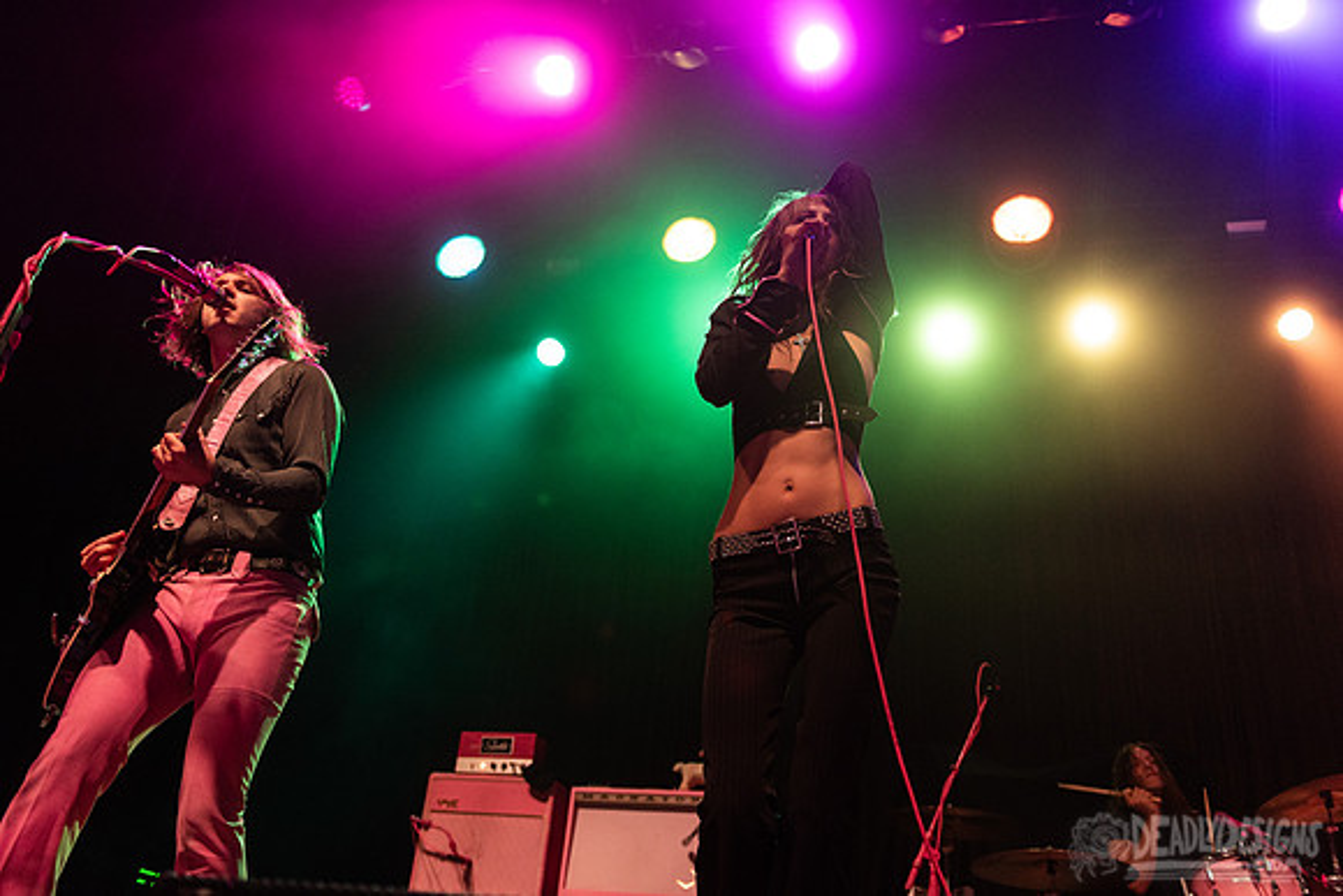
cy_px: 448
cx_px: 672
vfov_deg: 42.3
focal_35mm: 31
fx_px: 1157
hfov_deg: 60.3
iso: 2500
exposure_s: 1/250
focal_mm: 31
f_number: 3.2
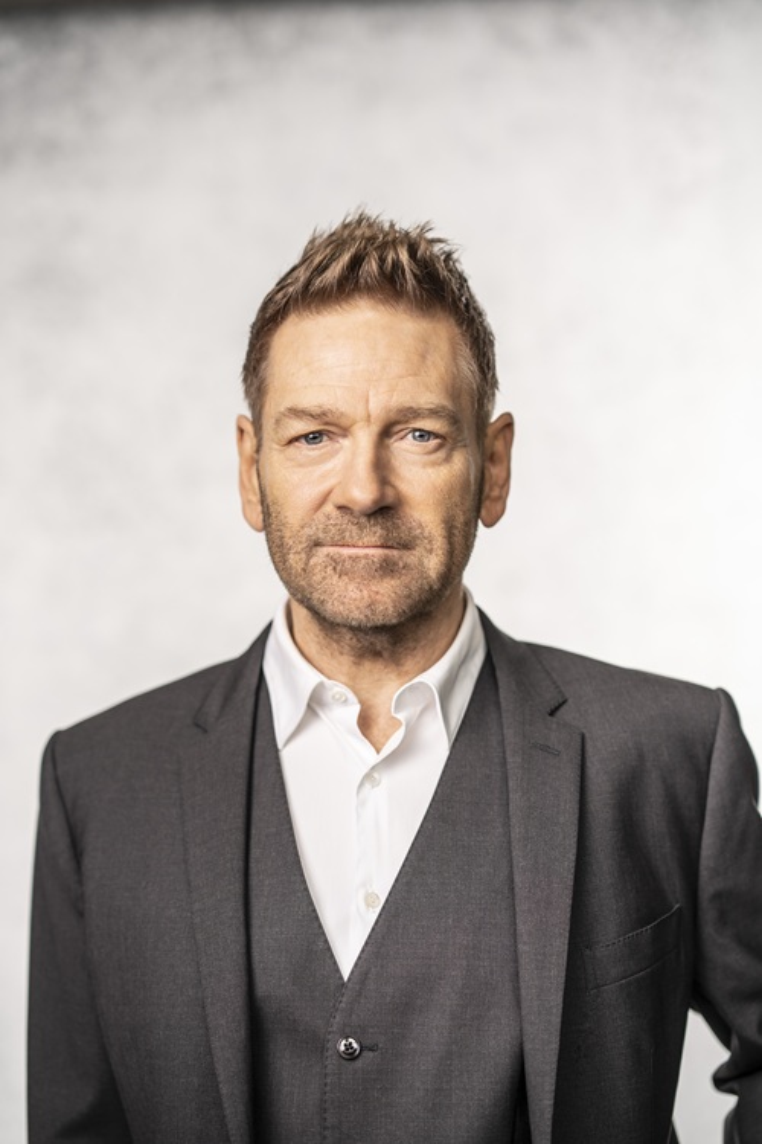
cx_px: 381
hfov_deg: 16.1
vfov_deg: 23.9
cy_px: 572
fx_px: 2699
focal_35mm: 85
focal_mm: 85
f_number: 2
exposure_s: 1/160
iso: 50
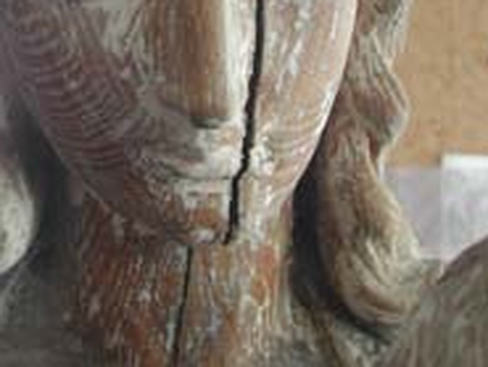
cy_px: 83
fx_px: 1016
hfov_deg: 26.9
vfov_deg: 20.3
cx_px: 164
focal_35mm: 72
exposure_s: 1/31.6
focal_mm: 8
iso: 100
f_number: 2.8
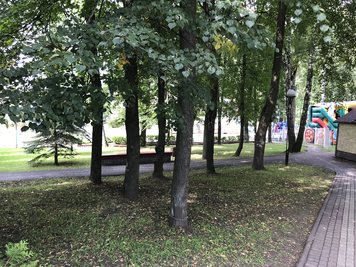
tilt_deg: -4.9
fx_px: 288
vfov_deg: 49.7
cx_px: 178
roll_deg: -0.5
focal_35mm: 28
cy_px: 134
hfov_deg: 63.4
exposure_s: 1/90
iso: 20
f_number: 1.8
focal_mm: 3.99
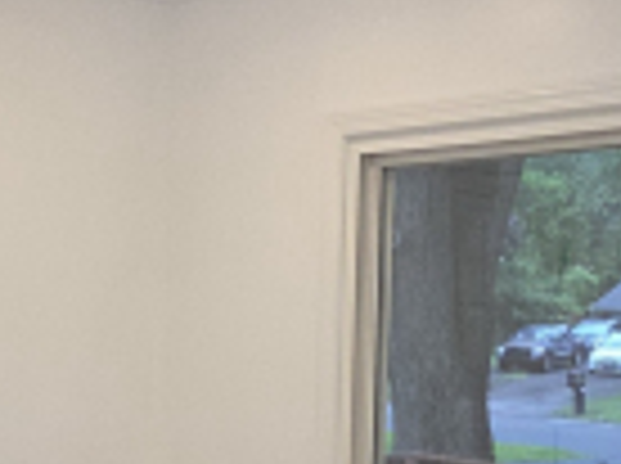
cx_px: 155
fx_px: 1128
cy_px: 459
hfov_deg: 30.3
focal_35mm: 63
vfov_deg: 22.4
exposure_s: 1/120
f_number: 2.2
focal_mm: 2.2
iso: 125
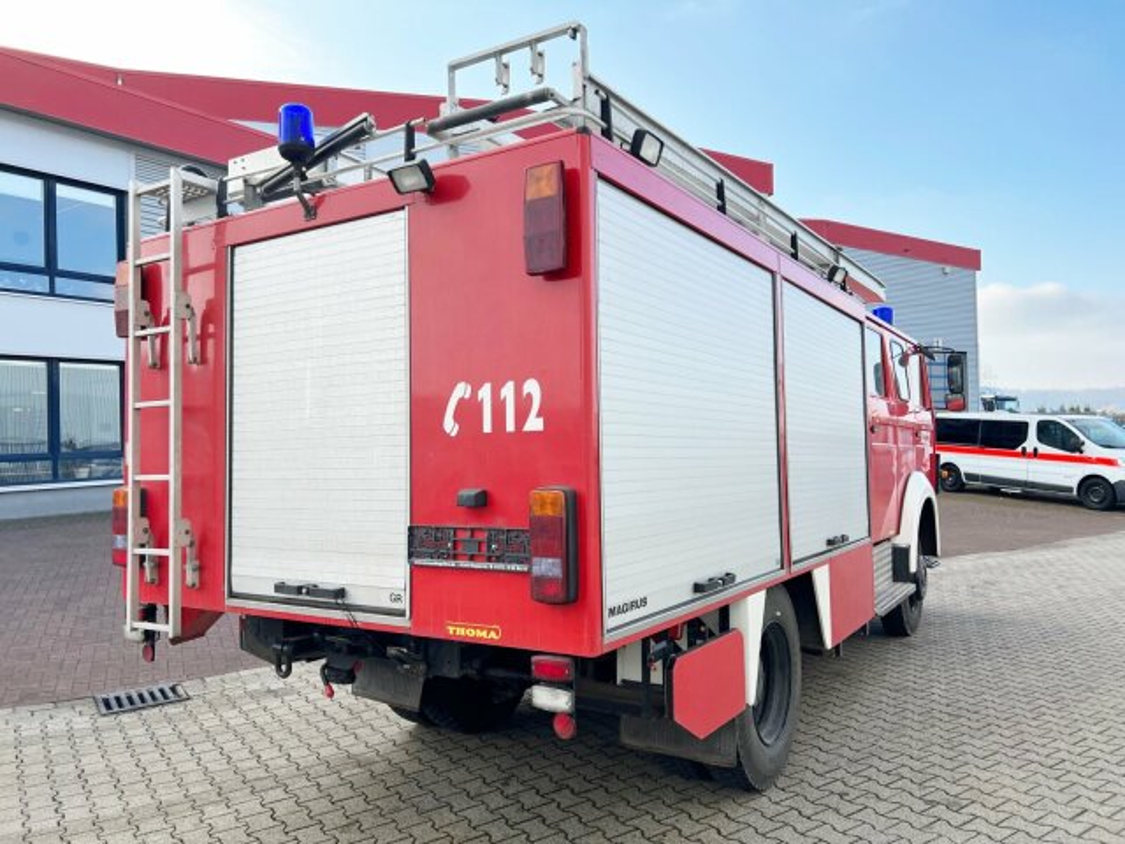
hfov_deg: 67.3
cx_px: 562
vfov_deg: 53.1
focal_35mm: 26
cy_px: 422
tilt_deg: +1.2
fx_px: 845
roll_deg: +2.0
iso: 50
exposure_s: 1/1395
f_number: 1.5
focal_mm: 5.7
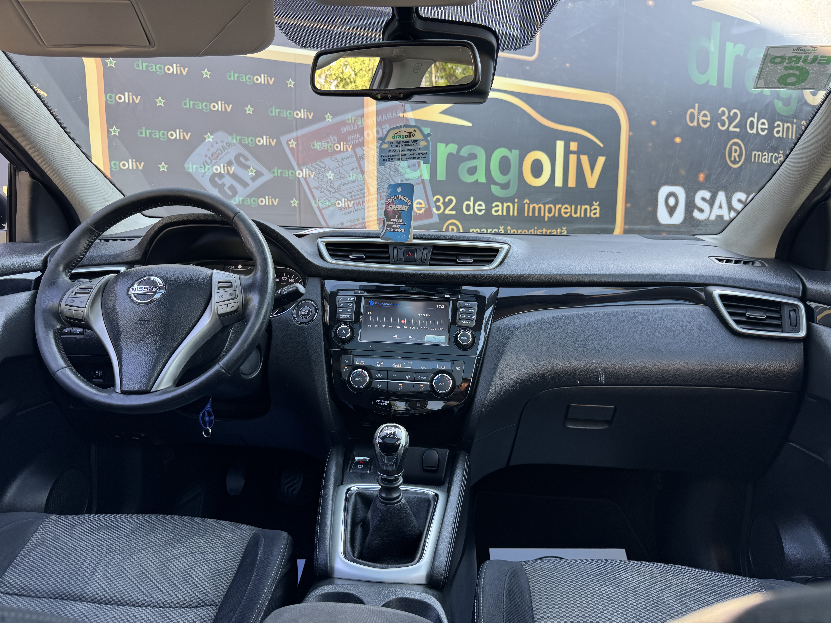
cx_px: 416
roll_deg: +0.1
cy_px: 312
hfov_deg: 71.6
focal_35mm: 24
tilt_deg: -7.1
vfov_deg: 56.8
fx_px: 576
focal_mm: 6.76
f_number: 1.78
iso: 64
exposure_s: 1/121
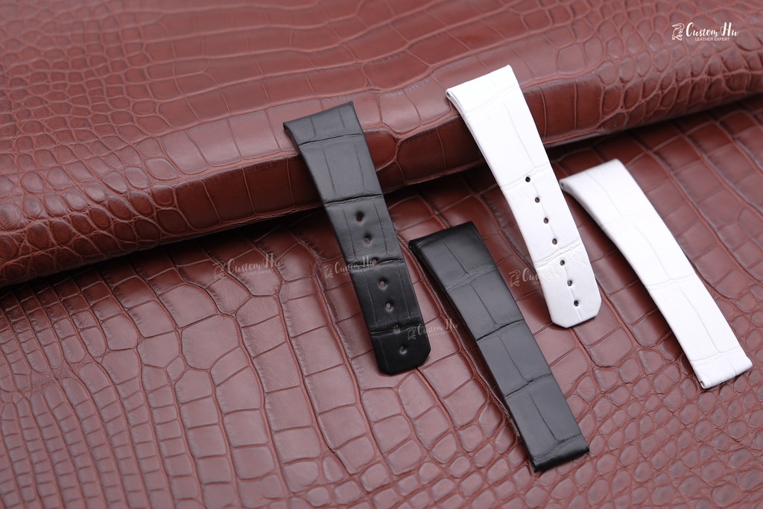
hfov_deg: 39.6
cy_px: 254
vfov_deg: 27.0
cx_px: 382
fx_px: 1060
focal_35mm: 50
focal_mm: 33
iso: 250
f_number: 3.6
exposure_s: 1/120
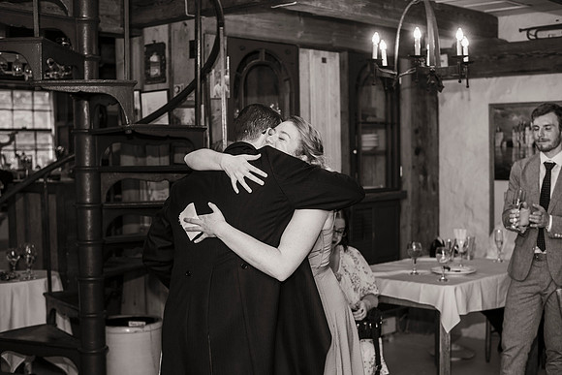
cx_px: 281
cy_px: 188
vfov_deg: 27.0
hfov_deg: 39.6
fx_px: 781
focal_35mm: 50
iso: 500
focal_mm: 50
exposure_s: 1/100
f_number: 3.2
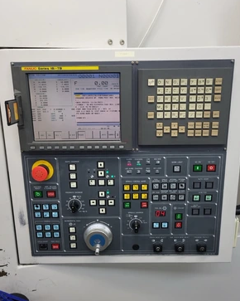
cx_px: 123
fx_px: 249
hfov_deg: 51.5
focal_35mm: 28
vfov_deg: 62.2
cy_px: 141
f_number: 1.8
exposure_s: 1/120
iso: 200
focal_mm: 5.4
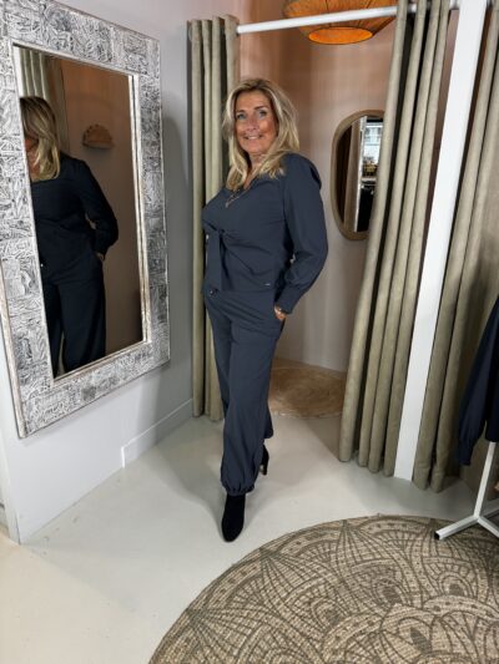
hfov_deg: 56.8
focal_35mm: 24
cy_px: 332
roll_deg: -1.0
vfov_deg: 71.6
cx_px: 250
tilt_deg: -18.8
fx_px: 461
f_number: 1.78
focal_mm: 6.76
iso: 200
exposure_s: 1/100
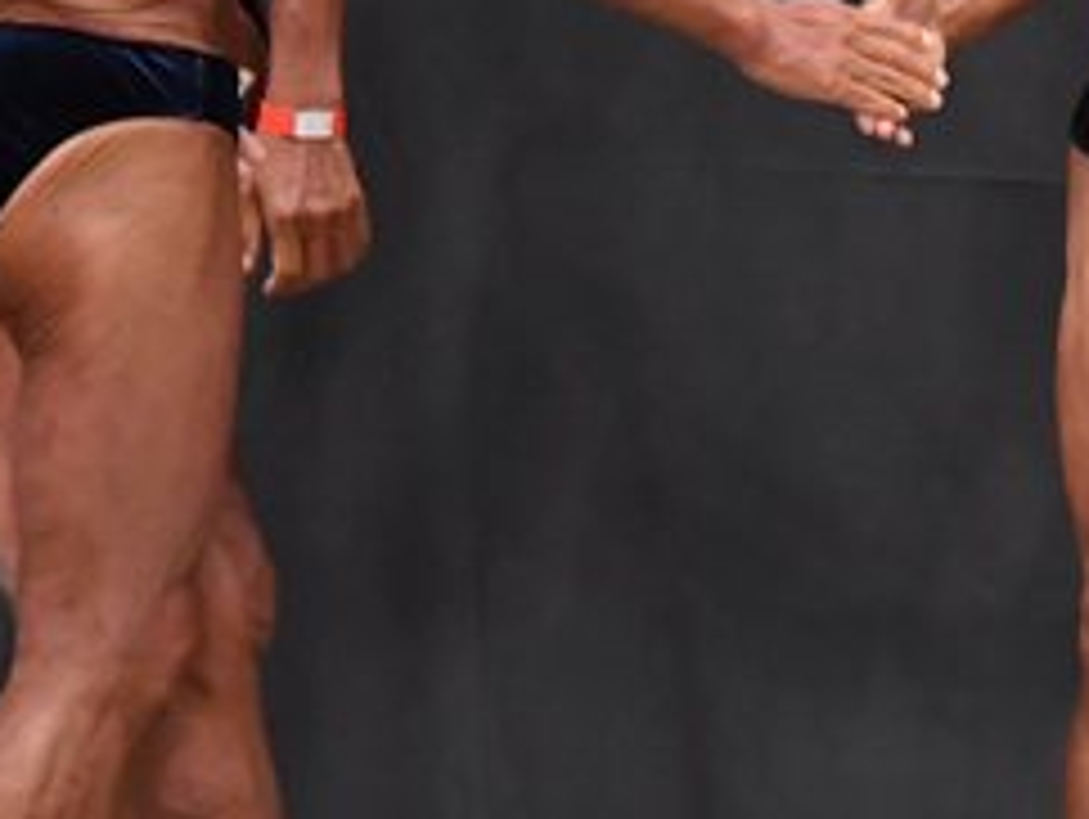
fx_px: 24689
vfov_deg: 1.9
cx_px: 1586
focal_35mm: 784
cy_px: 360
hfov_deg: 2.5
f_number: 5.6
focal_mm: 170
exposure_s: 1/400
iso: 5000
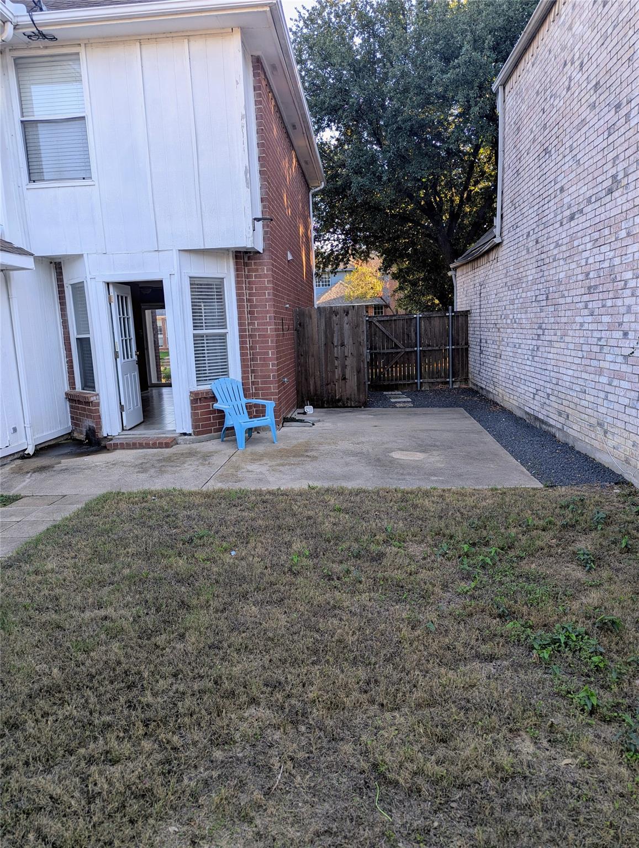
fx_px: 589
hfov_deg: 56.9
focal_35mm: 24
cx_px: 320
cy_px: 424
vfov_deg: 71.5
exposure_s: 1/210
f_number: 1.85
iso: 48
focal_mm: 6.81
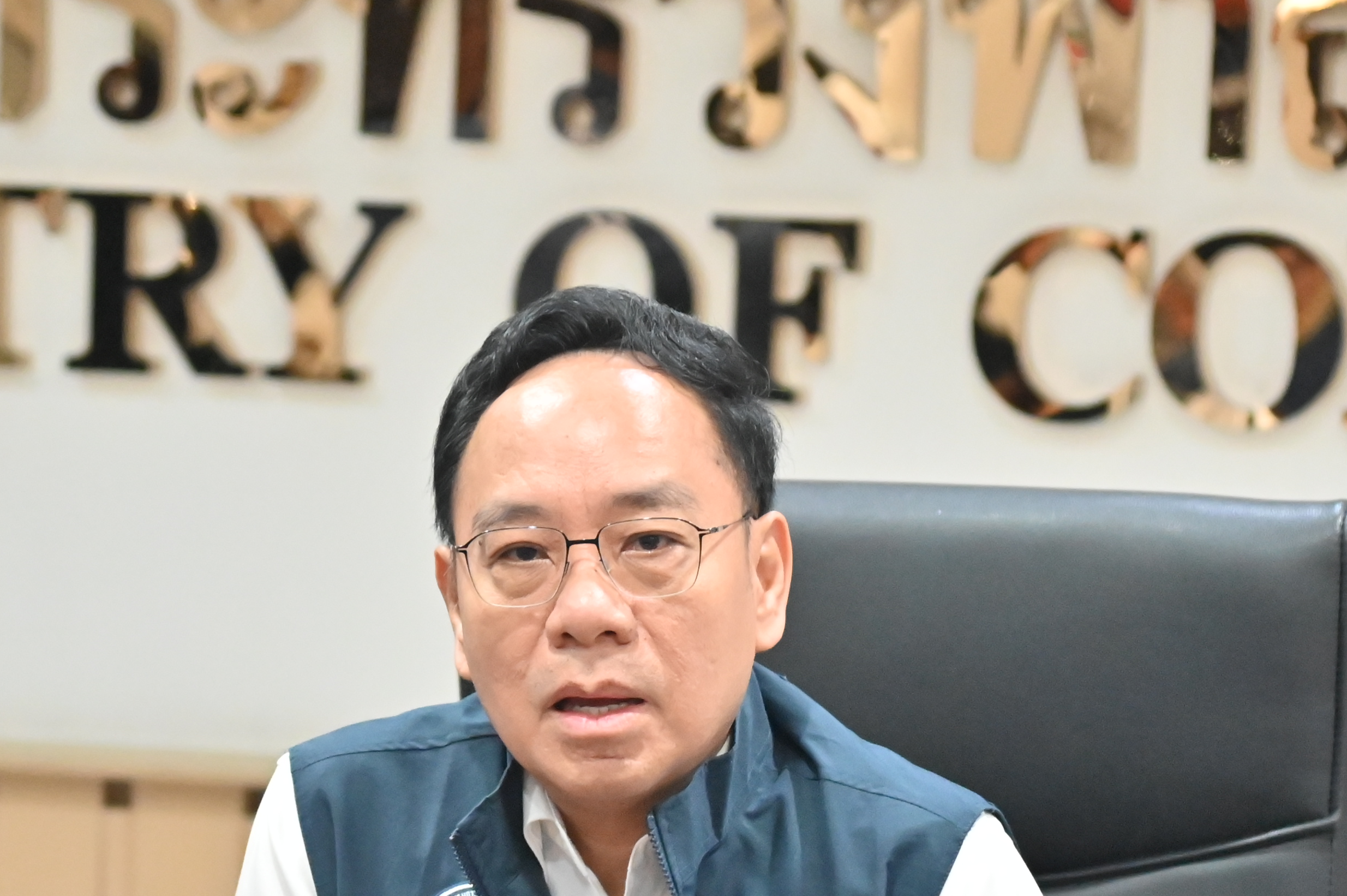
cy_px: 754
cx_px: 640
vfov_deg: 4.7
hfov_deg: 7.0
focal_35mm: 294
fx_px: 10991
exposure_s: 1/125
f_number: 4
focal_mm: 120
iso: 6400
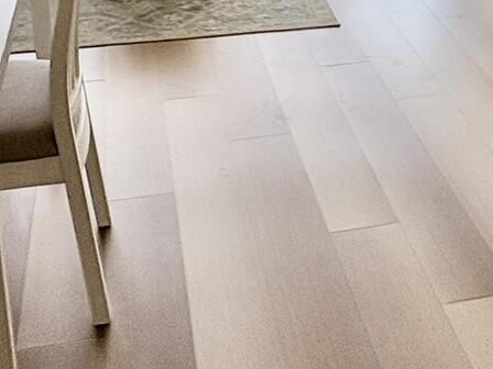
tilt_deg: -16.7
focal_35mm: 64
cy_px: -85
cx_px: 317
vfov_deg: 21.2
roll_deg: +0.4
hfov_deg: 30.1
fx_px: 911
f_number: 2.2
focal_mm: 2.22
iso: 80
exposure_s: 1/138
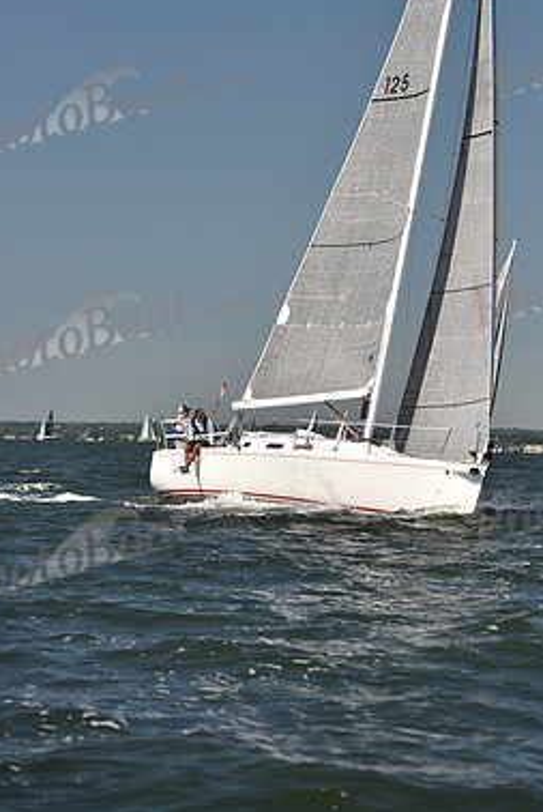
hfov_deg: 9.7
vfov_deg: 14.5
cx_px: 362
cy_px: 191
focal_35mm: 141
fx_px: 3181
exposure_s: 1/1250
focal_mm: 92
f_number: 4
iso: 250
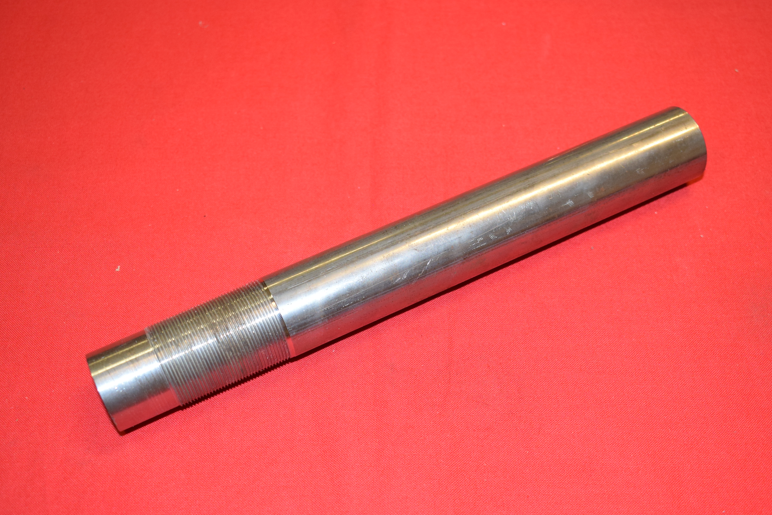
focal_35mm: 45
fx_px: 965
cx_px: 428
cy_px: 314
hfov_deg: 43.5
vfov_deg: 29.8
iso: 800
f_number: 5
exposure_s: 1/100
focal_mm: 24
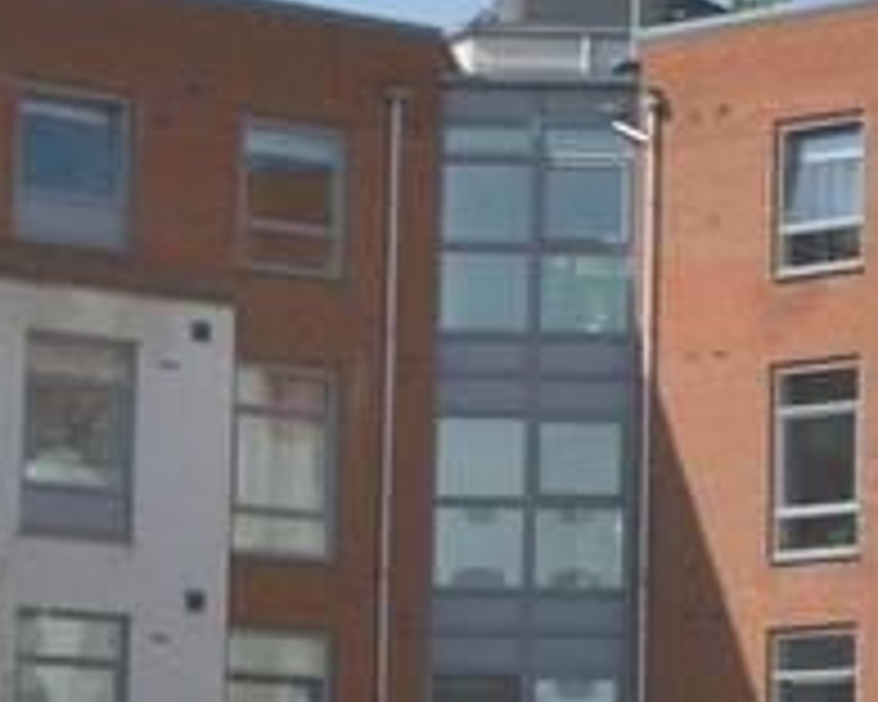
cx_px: 1549
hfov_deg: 11.1
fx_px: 4236
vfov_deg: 9.4
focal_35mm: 163
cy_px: 628
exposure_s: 1/200
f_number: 11
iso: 100
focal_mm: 22
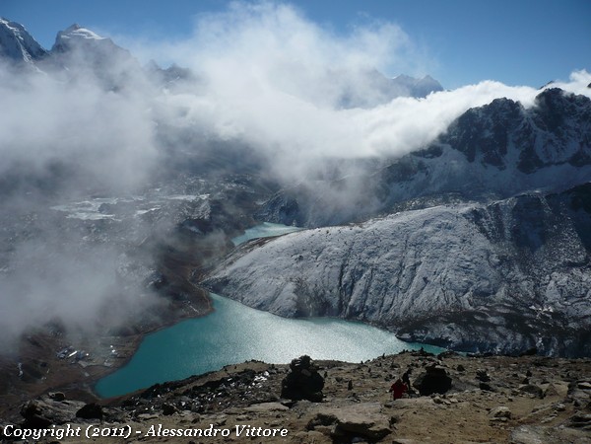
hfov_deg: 52.6
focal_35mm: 35
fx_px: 598
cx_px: 296
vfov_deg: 40.7
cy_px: 222
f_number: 8
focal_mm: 5.8
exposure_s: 1/800
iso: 100
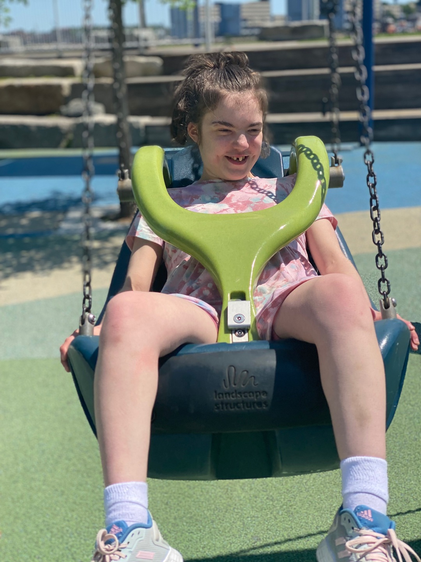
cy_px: 281
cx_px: 210
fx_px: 843
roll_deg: +2.1
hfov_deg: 28.0
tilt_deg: -15.9
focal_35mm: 52
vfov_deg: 36.8
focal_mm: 6
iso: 20
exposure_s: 1/1845
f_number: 2
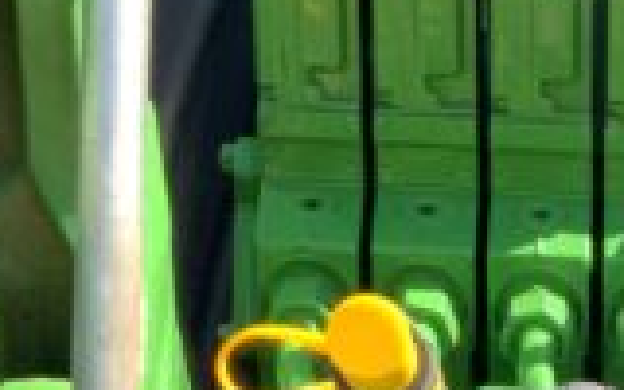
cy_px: 881
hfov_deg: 10.3
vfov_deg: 6.4
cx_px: 909
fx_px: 3350
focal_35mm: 197
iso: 16
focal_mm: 3
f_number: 1.8
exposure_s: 1/123
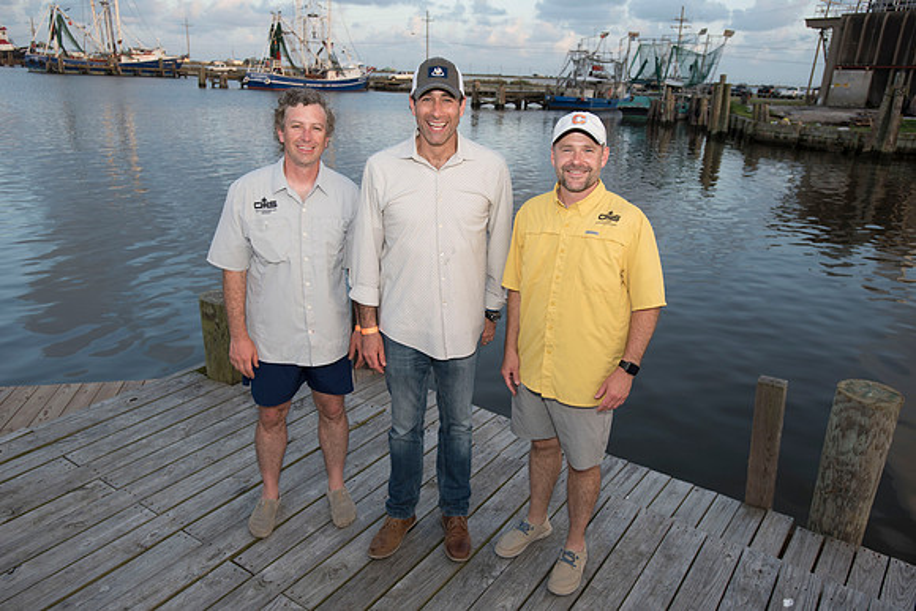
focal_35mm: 28
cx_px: 458
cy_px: 306
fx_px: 713
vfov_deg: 46.4
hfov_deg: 65.5
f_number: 5
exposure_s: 1/200
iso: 250
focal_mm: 28
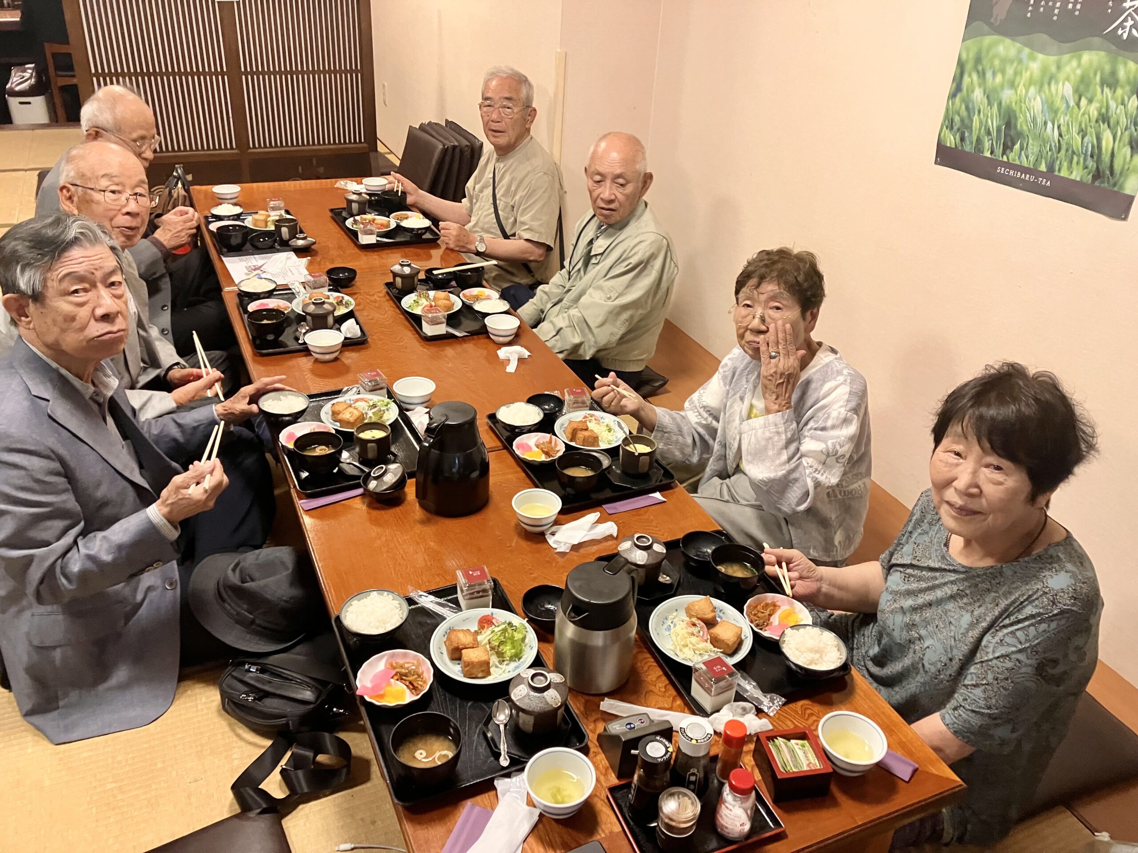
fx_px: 920
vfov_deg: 49.7
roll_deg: -3.0
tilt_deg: -31.2
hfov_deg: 63.4
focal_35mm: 28
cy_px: 426
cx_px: 569
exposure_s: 1/40
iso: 250
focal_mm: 3.99
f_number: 1.8
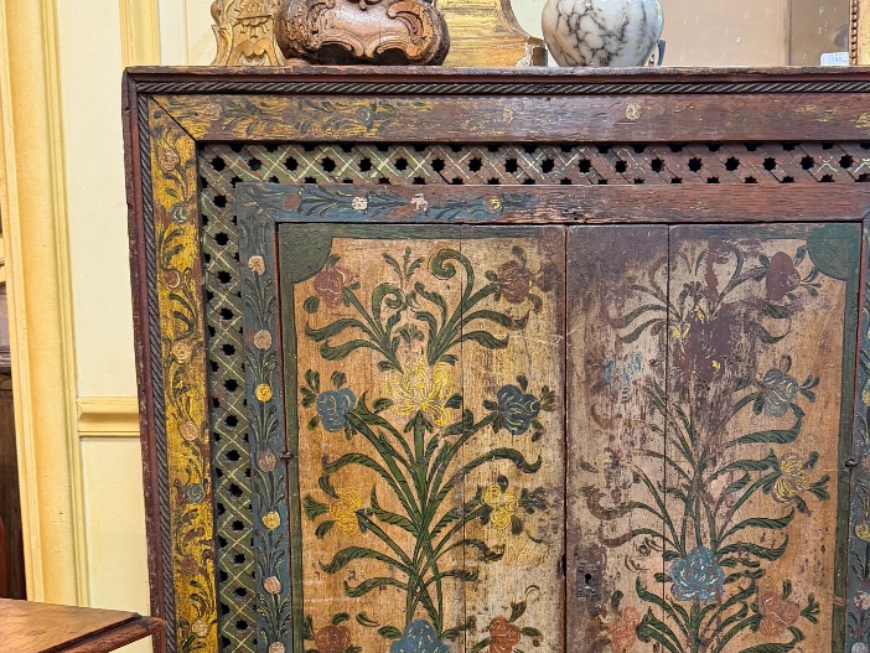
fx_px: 1031
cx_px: 532
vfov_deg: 34.5
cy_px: 483
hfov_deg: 45.5
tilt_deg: -8.5
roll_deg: +0.2
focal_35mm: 41
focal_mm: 6.76
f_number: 1.78
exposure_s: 1/50
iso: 250
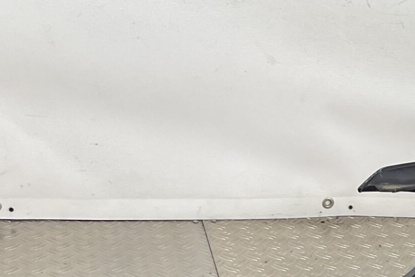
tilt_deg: -33.8
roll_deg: -12.5
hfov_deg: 20.9
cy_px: 438
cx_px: 446
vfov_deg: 13.7
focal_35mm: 93
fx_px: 1072
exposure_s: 1/120
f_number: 1.8
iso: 20
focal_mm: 3
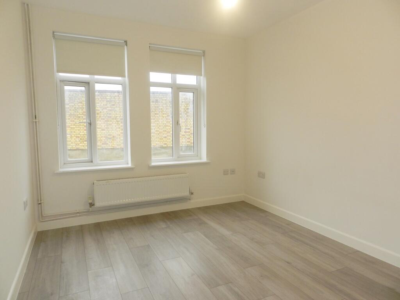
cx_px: 200
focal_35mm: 23
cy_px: 150
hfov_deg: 73.9
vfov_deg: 58.9
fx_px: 266
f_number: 3.4
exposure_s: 1/30
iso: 160
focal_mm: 4
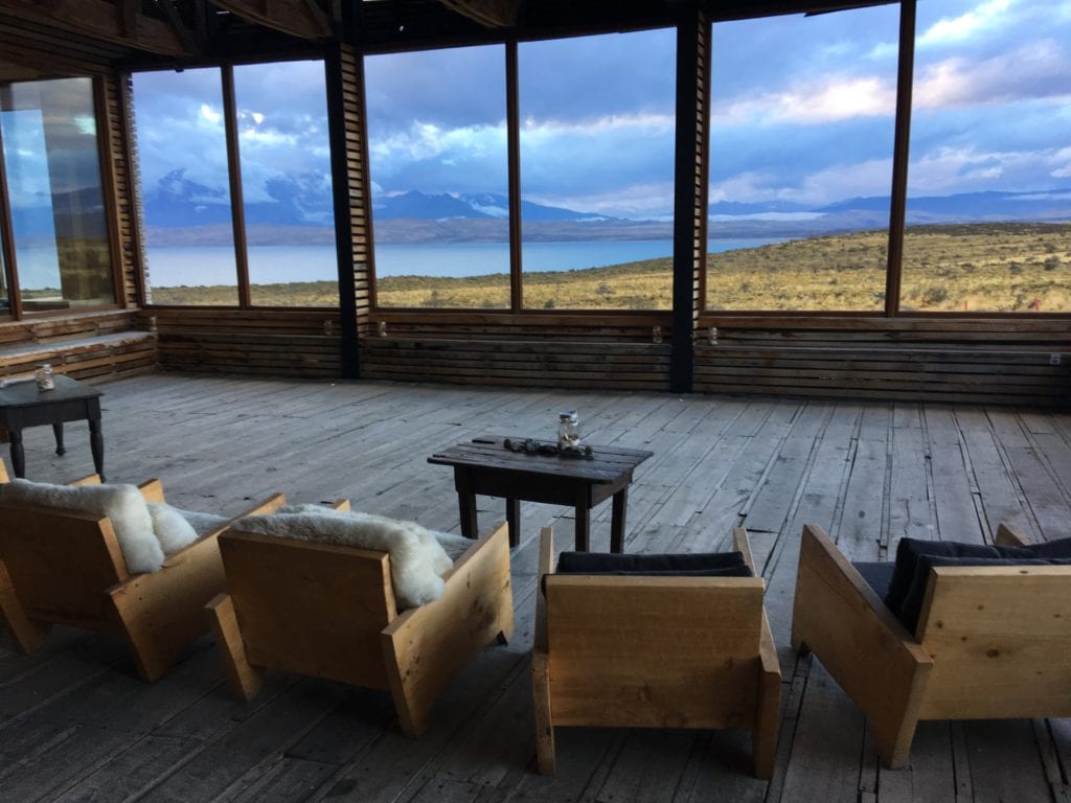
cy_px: 402
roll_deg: +1.4
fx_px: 897
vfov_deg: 48.2
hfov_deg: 61.7
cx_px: 536
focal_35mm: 29
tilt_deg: -9.6
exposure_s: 1/50
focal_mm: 4.15
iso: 25
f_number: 2.2
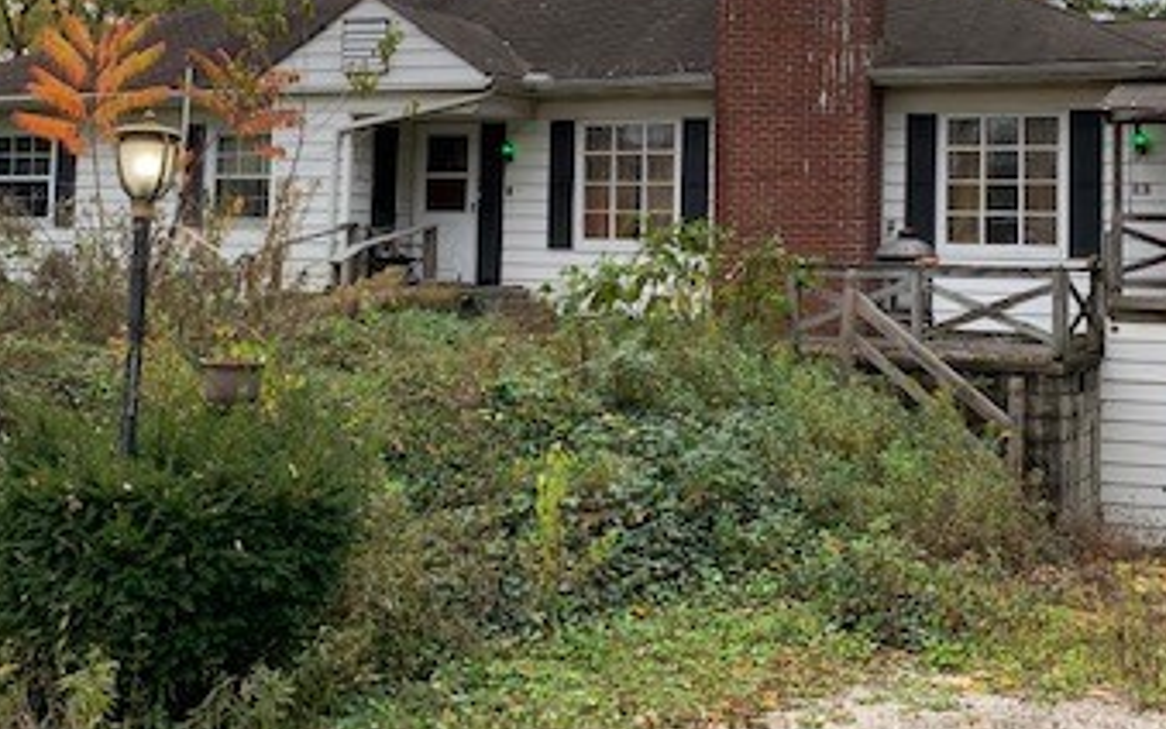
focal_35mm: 52
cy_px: 168
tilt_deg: +4.0
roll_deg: -0.6
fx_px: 1653
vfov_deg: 24.6
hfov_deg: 38.8
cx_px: 654
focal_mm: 4.25
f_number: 1.8
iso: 25
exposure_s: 1/309
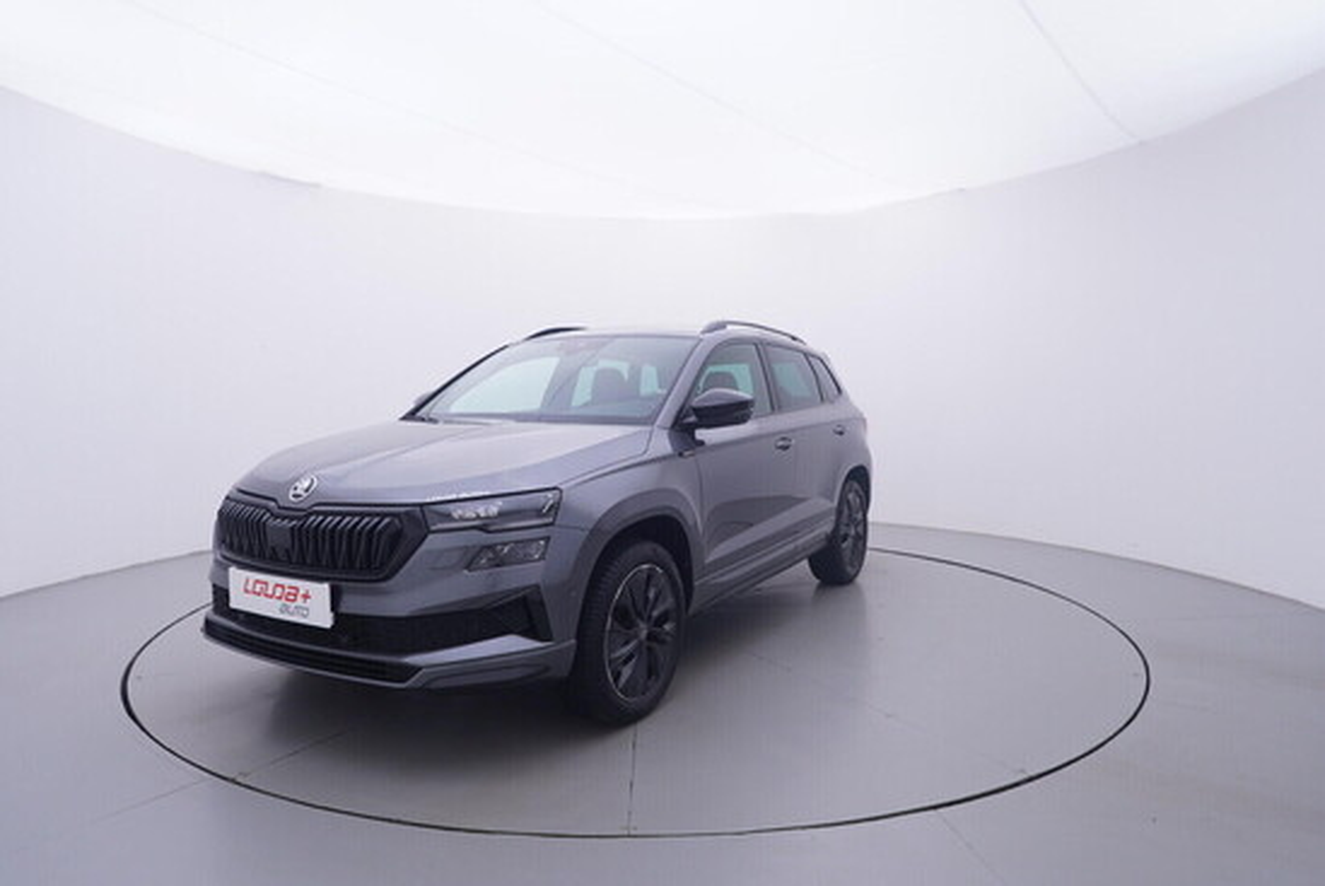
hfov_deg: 77.3
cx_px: 662
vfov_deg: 56.2
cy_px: 443
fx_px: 829
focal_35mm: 22
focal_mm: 15
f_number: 5
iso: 200
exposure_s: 1/80
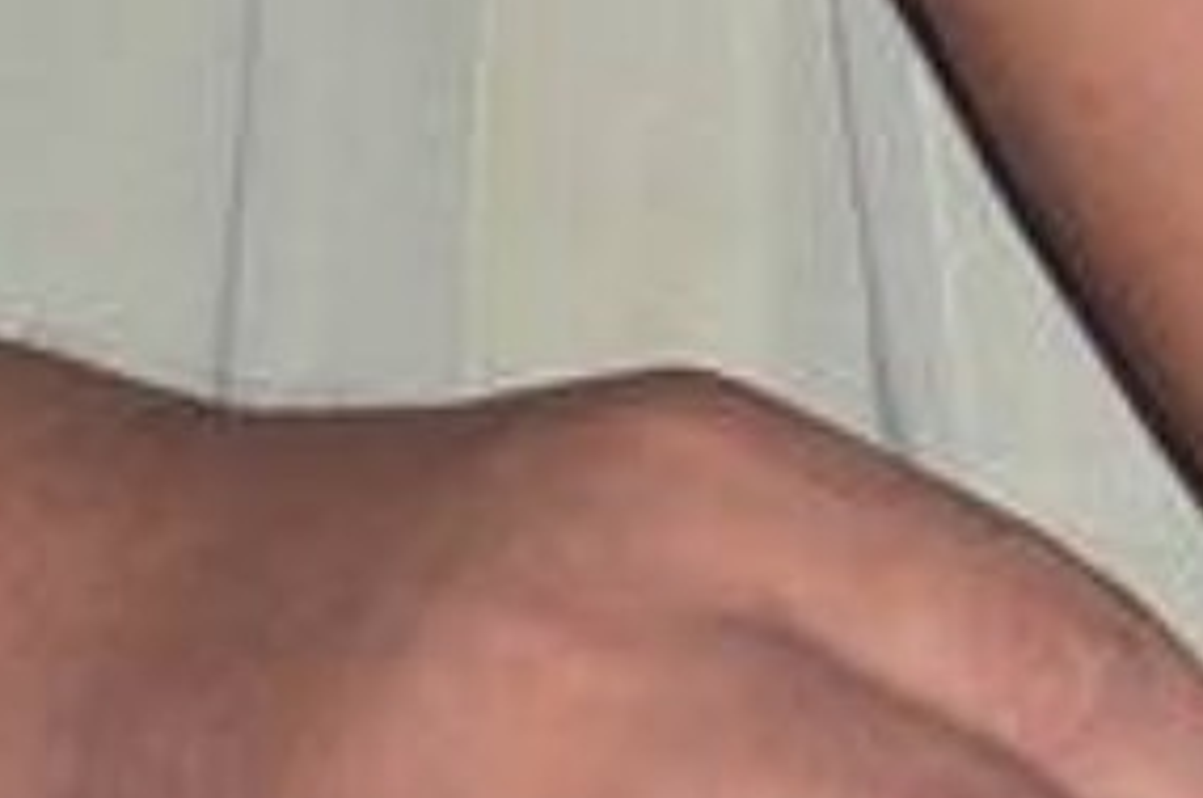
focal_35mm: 894
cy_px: -2001
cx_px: 572
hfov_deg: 2.3
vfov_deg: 1.5
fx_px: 29823
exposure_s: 1/125
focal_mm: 75
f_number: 10
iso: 800
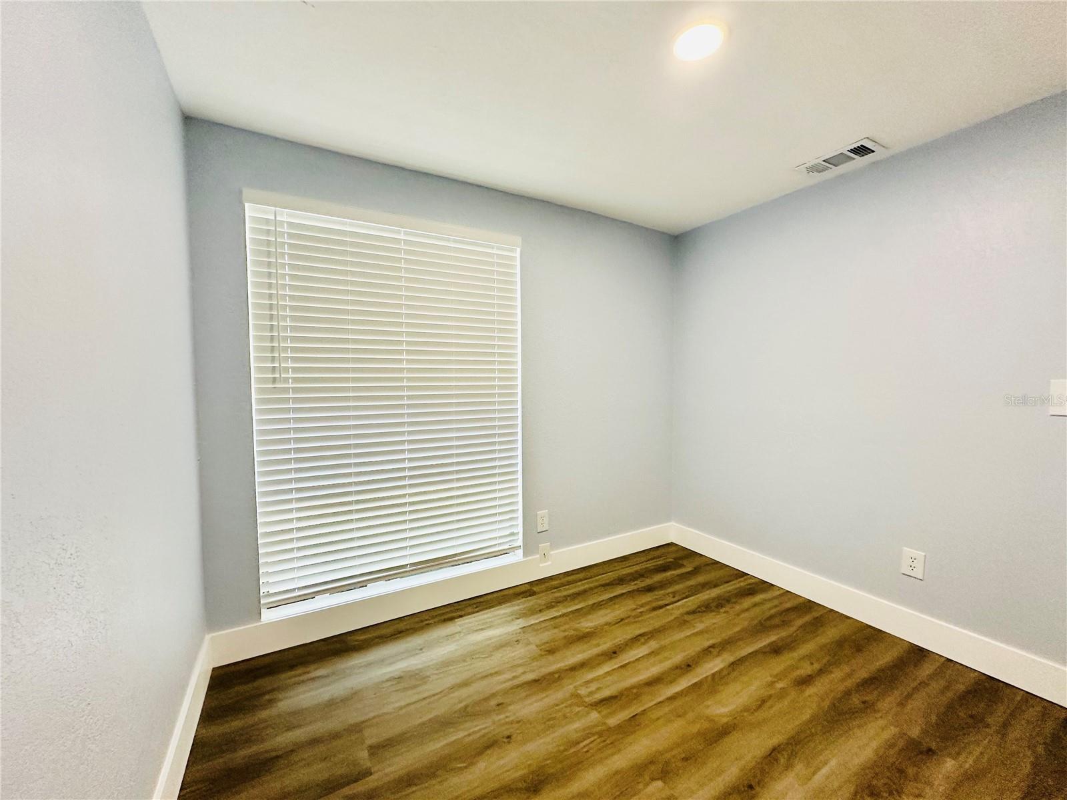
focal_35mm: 14
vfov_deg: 85.7
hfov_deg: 102.1
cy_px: 400
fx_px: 432
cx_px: 534
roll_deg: +0.6
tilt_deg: -2.4
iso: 200
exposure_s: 1/120
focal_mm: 2.22
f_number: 2.2
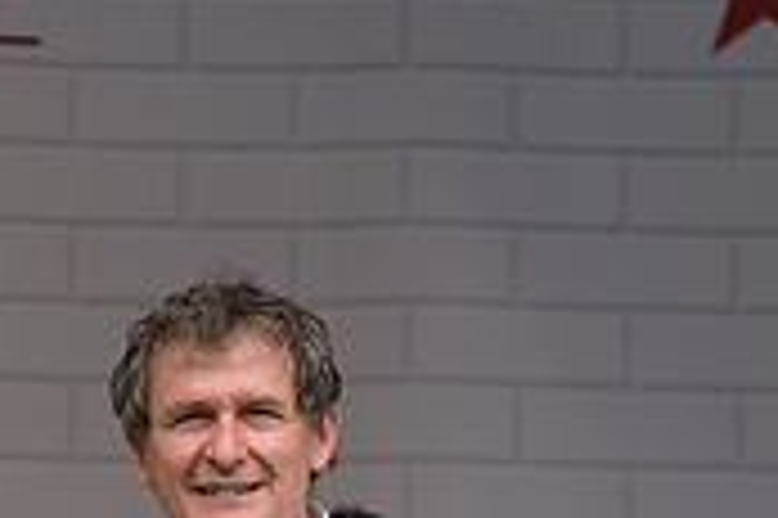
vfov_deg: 5.8
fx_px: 5074
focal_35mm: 235
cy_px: 754
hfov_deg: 8.7
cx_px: -103
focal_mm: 70
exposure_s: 1/1600
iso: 200
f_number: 3.2
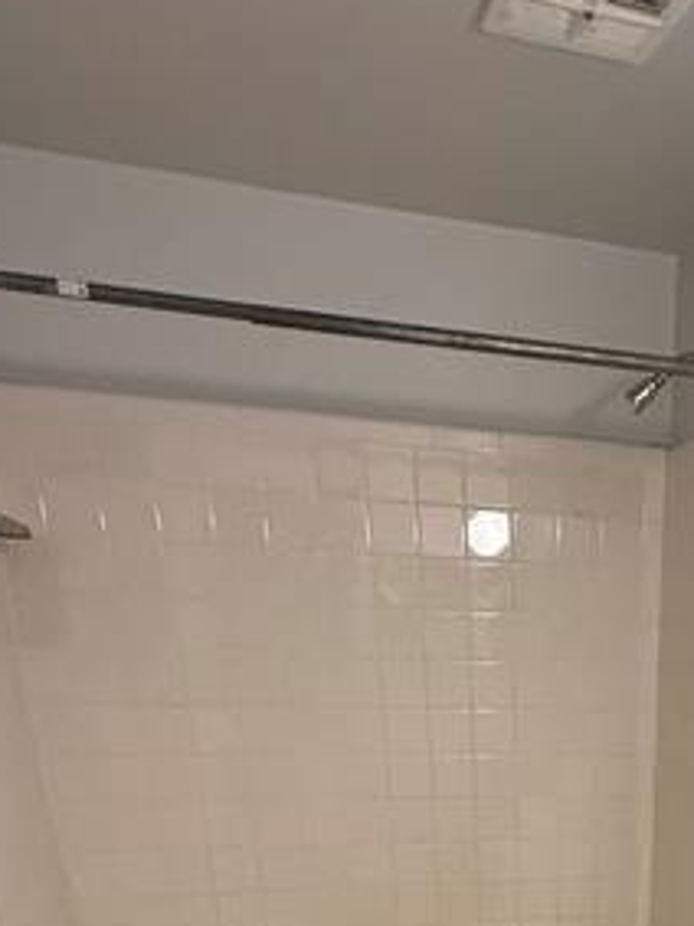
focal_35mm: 38
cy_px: 1106
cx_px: 635
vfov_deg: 37.4
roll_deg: -1.8
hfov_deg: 35.3
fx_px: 1017
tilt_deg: -24.5
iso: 320
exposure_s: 1/120
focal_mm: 2.22
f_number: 2.2
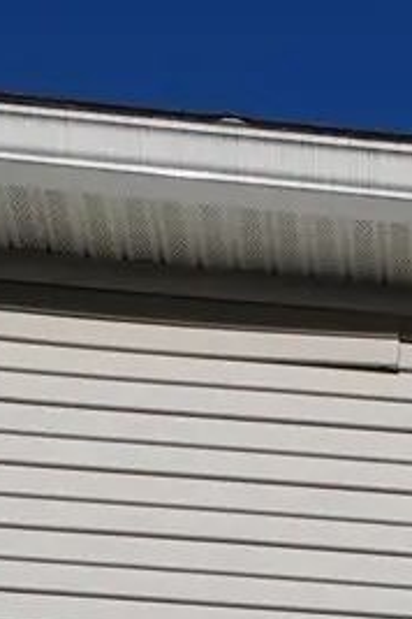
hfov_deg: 9.3
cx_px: 856
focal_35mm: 138
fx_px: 2369
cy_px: 1667
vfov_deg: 11.3
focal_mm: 8.8
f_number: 5
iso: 100
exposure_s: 1/1000
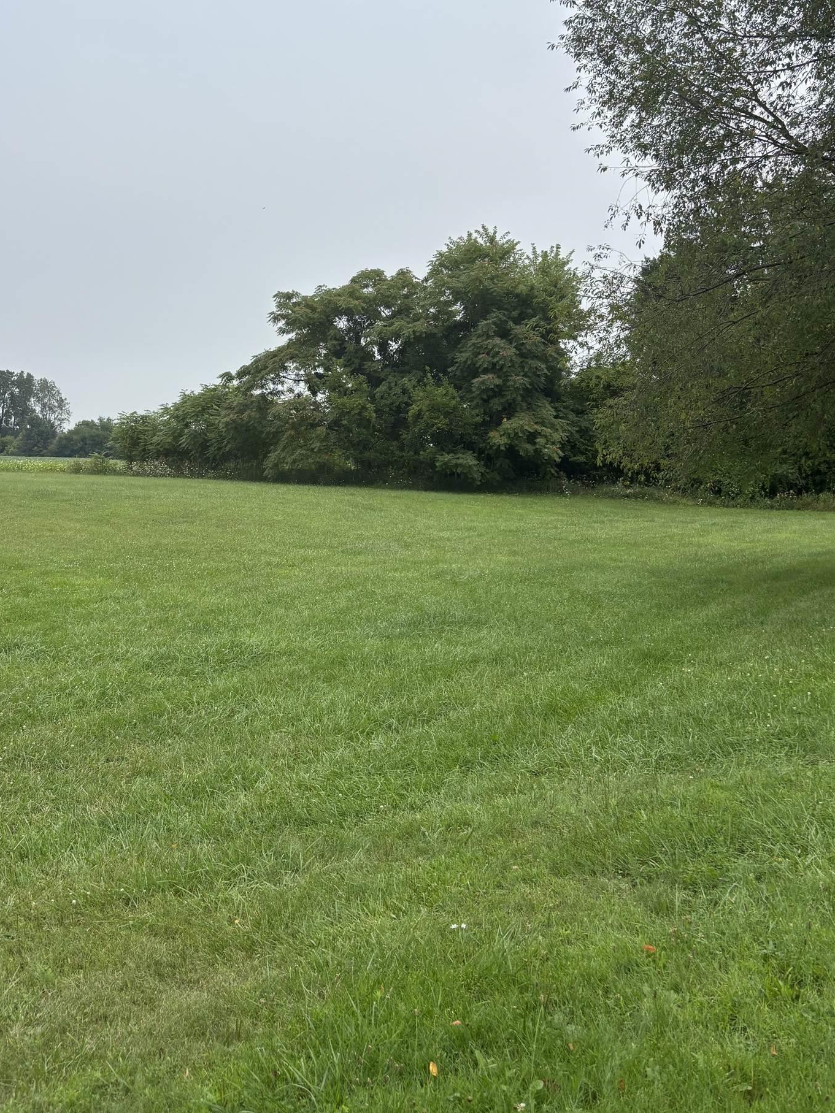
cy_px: 519
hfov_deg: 42.6
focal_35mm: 33
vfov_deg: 55.3
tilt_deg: -2.6
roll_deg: -0.7
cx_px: 315
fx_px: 1061
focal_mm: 5.96
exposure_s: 1/1115
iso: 50
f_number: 1.6
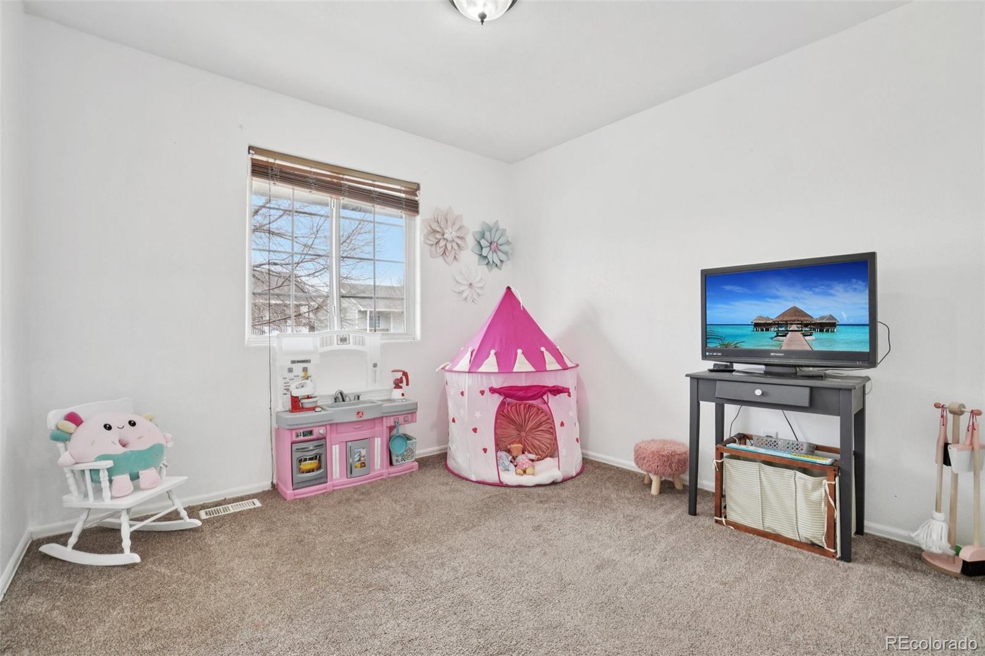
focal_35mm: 15
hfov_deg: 100.4
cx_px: 492
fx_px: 410
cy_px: 328
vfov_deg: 77.3
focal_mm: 10
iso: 400
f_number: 8
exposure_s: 1/20
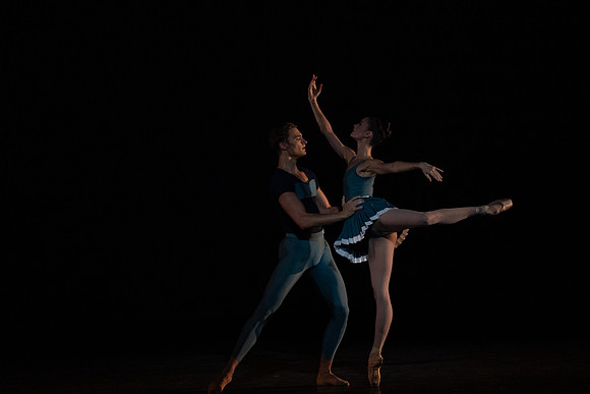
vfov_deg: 3.7
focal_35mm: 367
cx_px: 295
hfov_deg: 5.6
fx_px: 6016
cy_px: 197
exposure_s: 1/320
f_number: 5.6
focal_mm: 367
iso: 8000
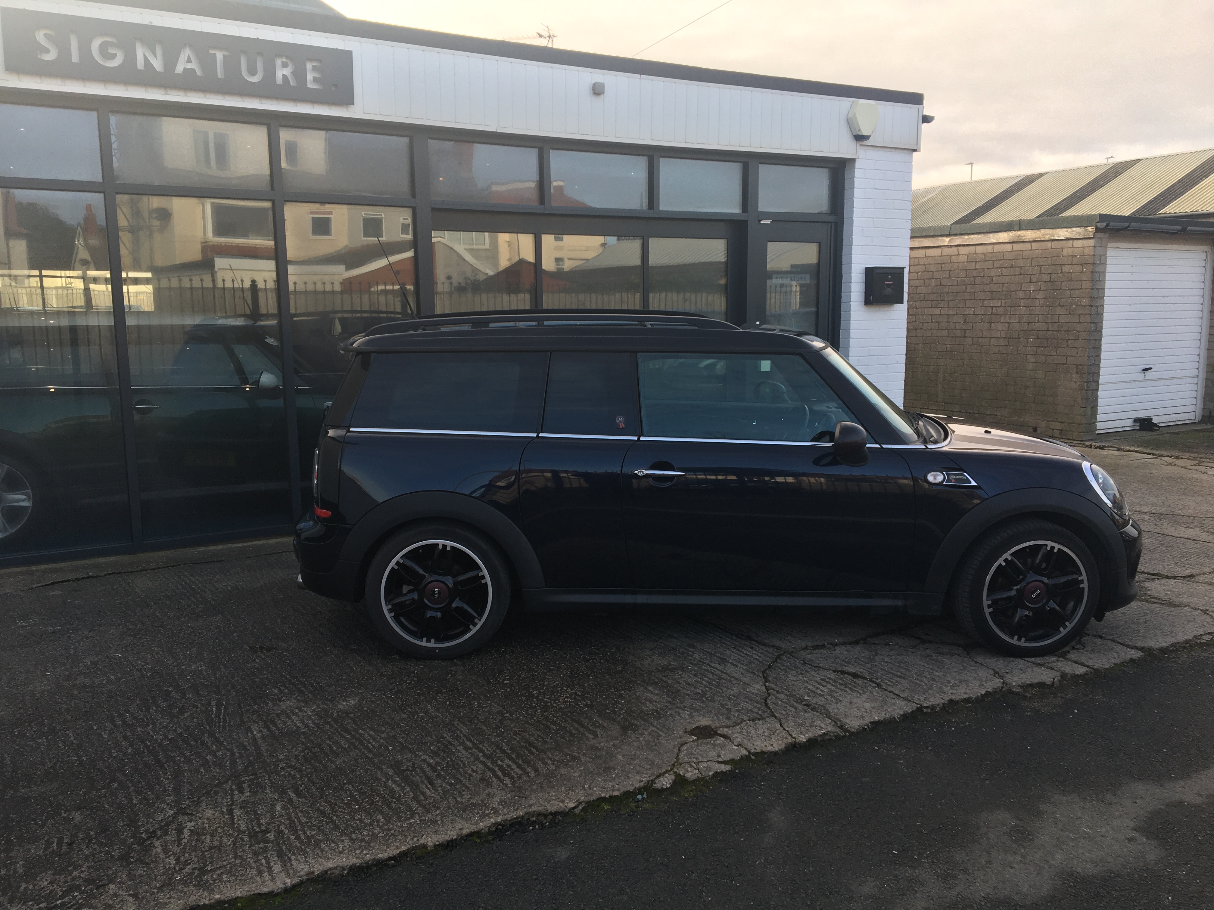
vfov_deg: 48.2
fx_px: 1017
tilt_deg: -7.1
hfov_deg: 61.7
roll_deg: +0.5
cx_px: 607
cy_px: 455
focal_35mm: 29
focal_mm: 4.15
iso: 25
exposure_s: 1/343
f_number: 2.2
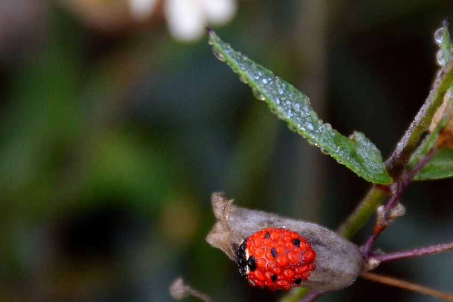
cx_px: 251
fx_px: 10586
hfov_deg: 2.5
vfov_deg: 1.6
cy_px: 210
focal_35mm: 841
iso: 640
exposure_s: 1/400
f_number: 5.6
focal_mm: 200
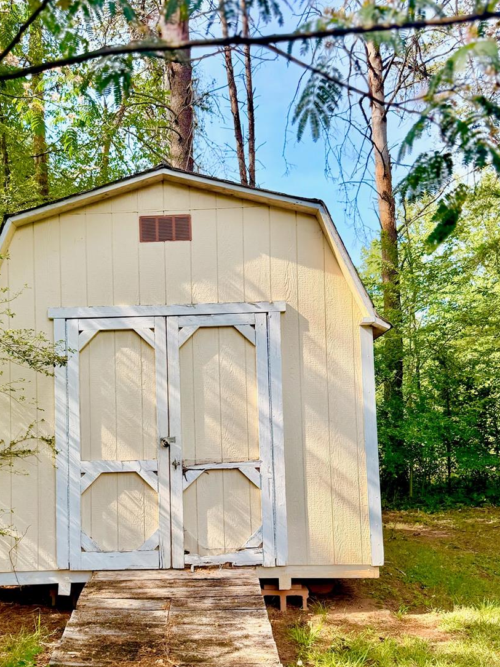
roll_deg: +0.6
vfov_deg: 53.5
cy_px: 408
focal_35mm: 34
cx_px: 190
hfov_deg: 41.5
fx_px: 655
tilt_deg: +3.5
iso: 100
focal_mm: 6.76
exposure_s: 1/1437
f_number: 1.78
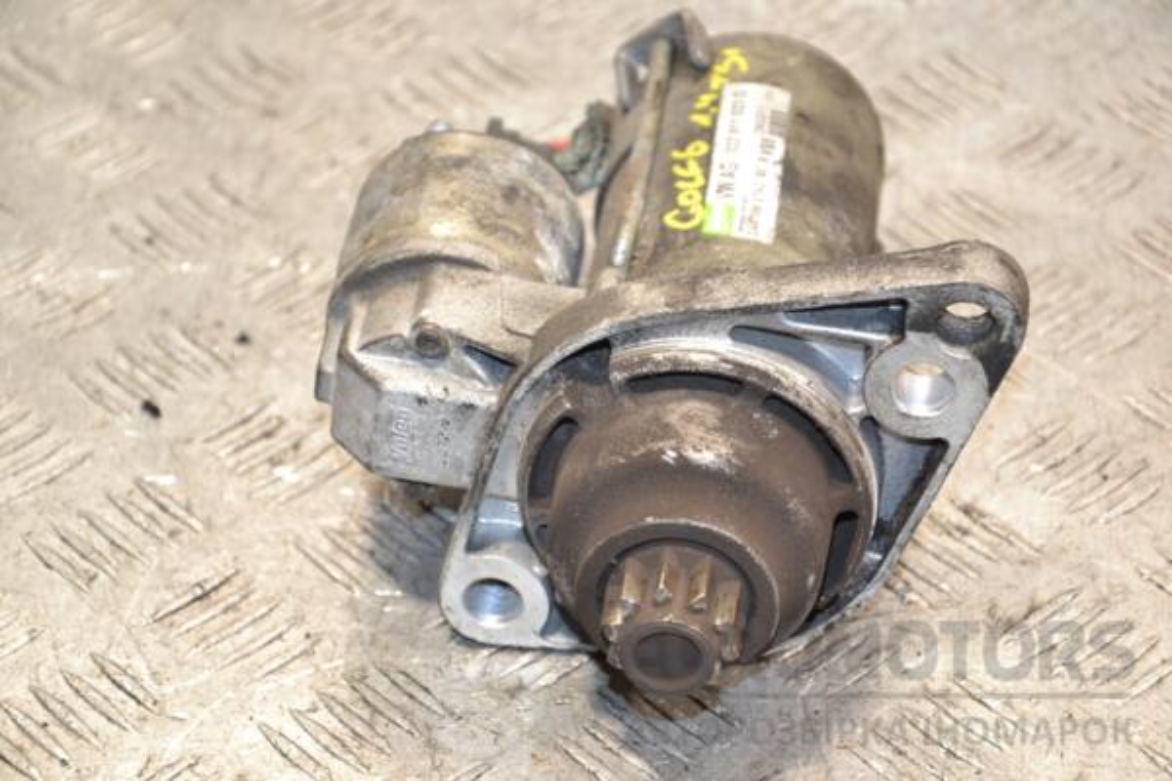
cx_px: 586
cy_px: 390
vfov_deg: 12.2
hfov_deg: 18.2
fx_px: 3662
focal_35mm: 112
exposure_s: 1/60
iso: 800
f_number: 5.3
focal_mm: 75
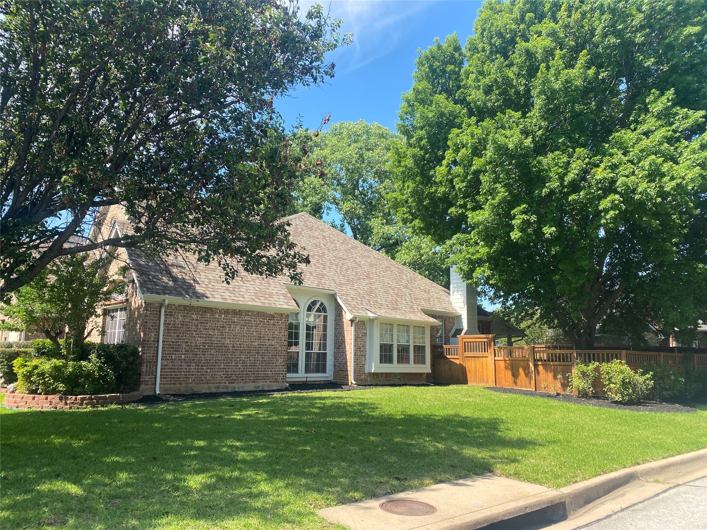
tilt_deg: +7.1
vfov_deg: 53.1
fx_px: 531
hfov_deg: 67.3
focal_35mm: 26
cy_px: 265
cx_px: 354
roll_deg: -0.8
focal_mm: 4.25
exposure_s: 1/877
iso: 32
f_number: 1.8
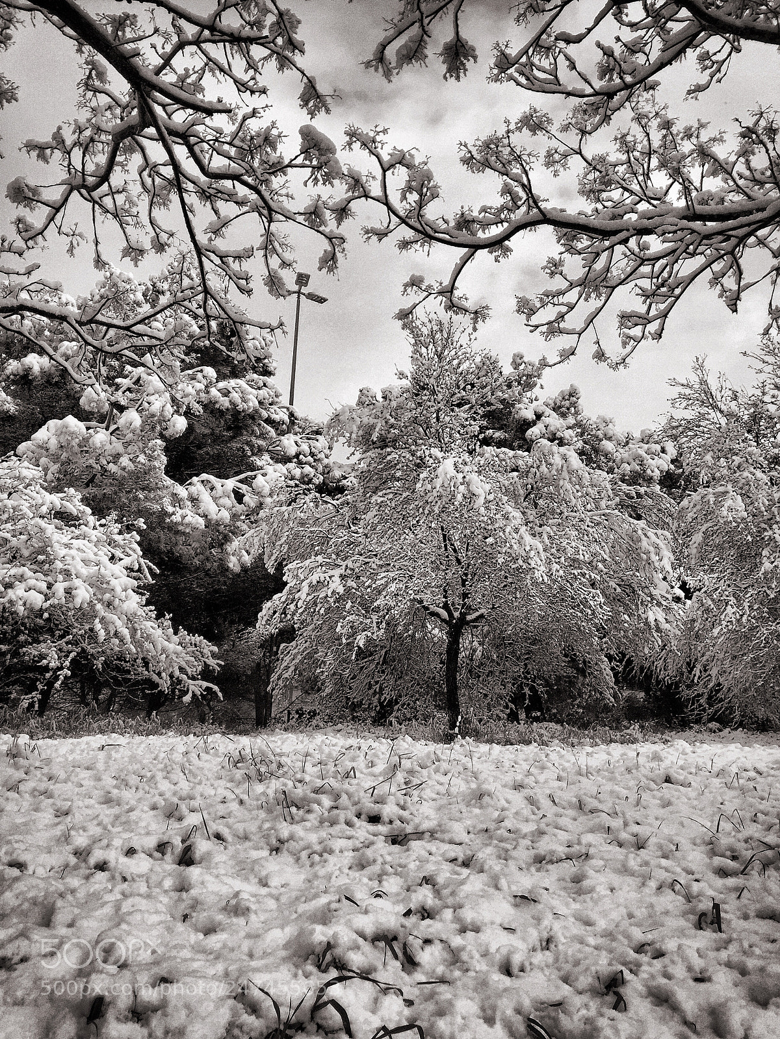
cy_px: 520
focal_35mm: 29
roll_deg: -2.2
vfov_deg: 61.7
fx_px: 871
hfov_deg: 48.2
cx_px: 390
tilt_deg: +15.9
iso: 32
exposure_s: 1/3968
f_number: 2.2
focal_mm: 4.15
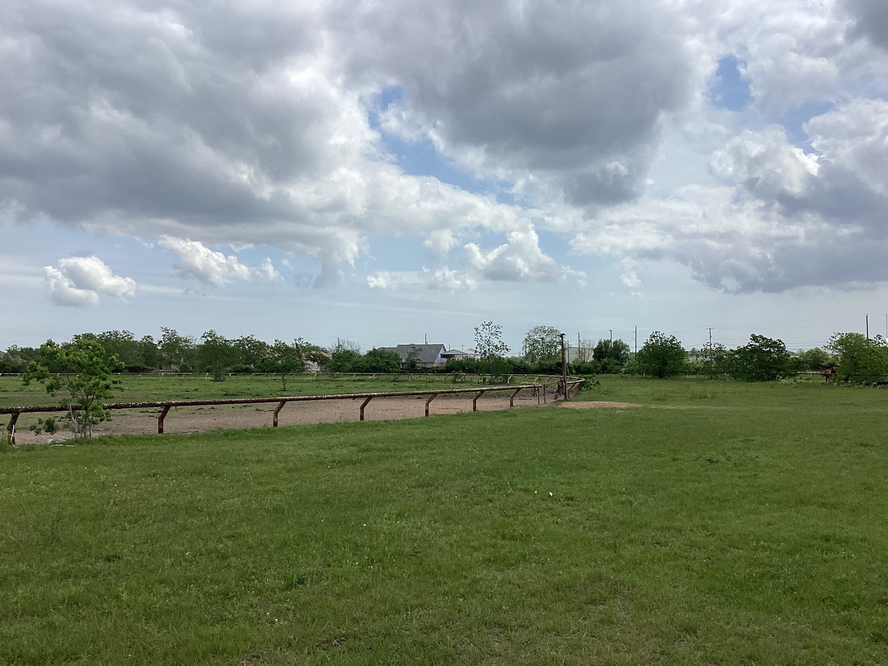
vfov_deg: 41.8
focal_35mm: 34
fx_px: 872
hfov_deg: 54.0
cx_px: 445
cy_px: 348
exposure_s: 1/2717
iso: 25
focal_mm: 3.3
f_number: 2.4
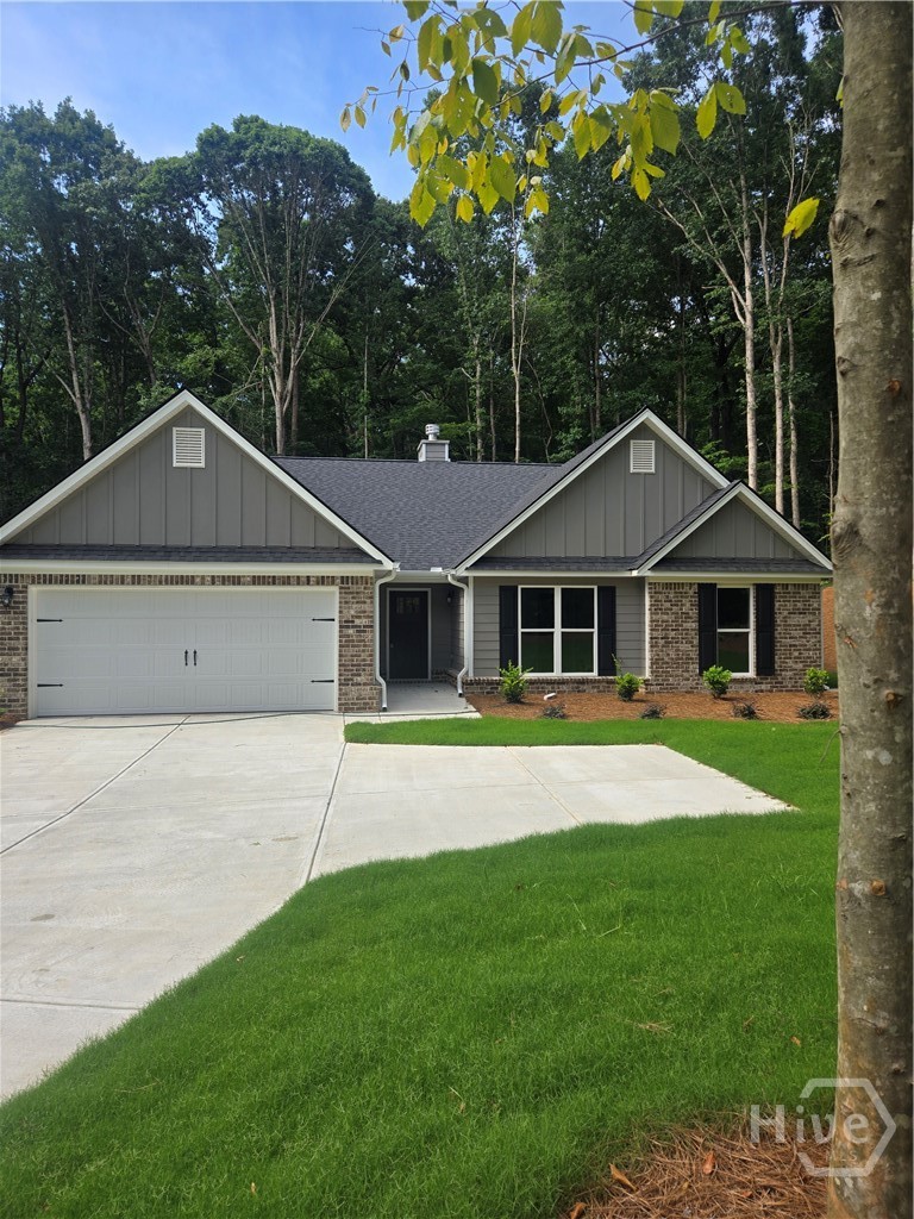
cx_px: 457
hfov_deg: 58.9
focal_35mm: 23
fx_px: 810
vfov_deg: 73.9
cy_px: 610
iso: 25
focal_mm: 5.4
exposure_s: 1/675
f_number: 1.8
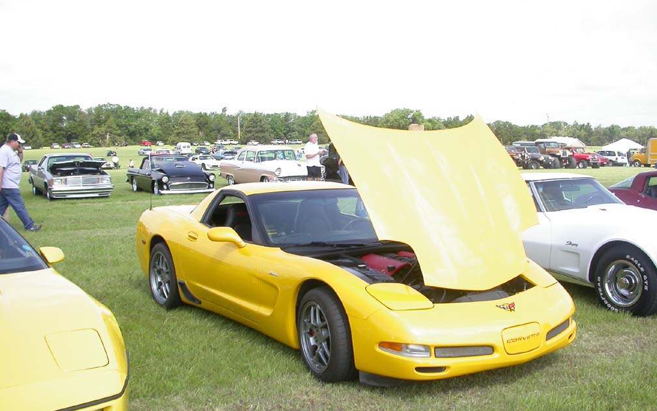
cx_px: 334
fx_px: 734
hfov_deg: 48.2
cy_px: 244
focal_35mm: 41
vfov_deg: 31.2
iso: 100
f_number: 2.6
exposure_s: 1/1000
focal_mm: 7.85
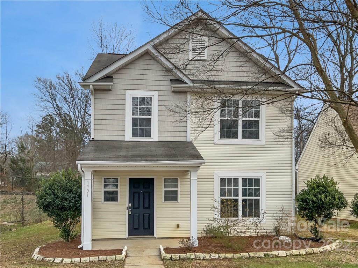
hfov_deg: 61.7
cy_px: 134
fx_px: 300
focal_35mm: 29
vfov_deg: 48.2
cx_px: 179
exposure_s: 1/1050
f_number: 1.8
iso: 16
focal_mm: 3
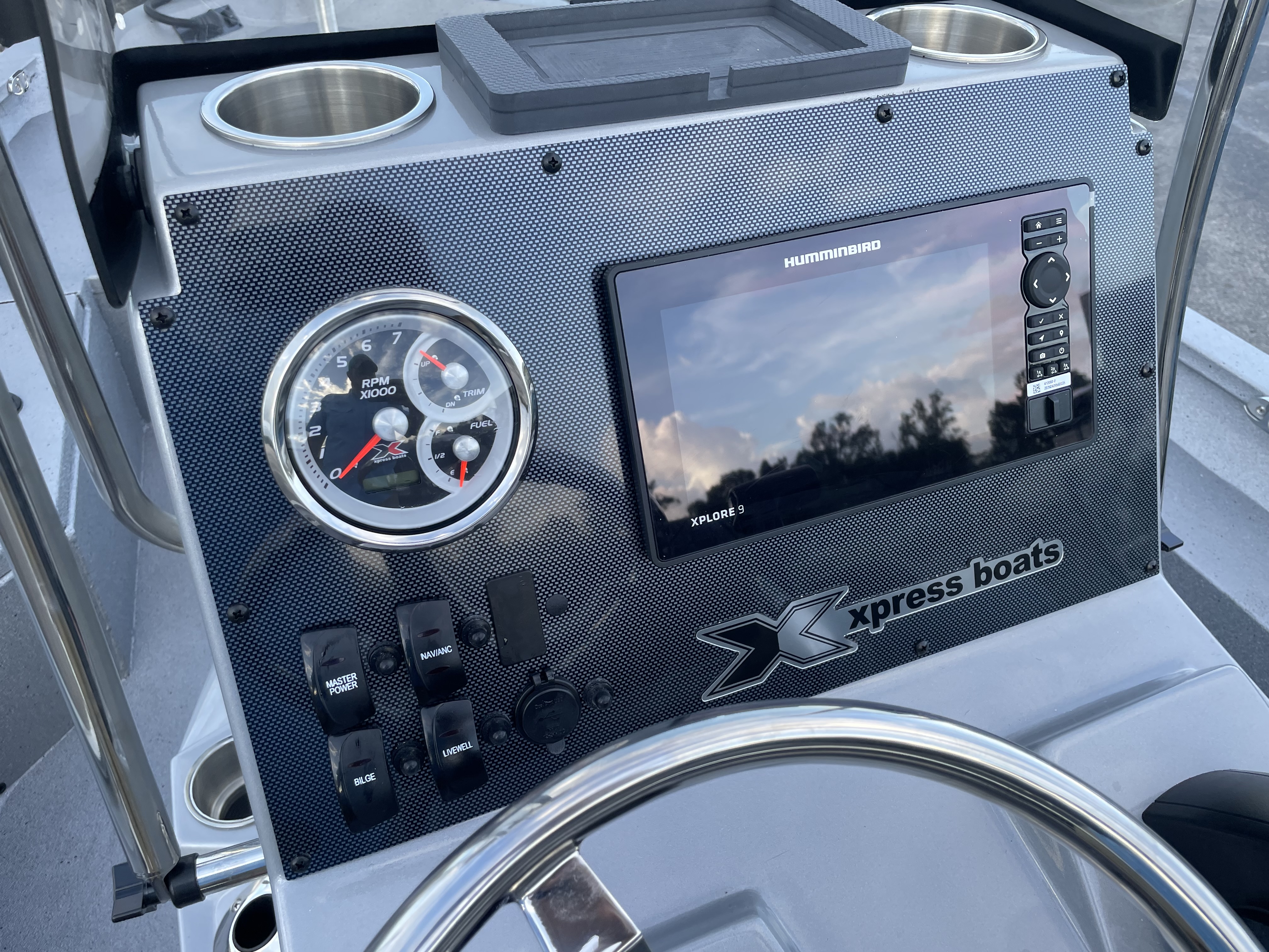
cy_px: 476
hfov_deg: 67.3
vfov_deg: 53.1
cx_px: 634
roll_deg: -1.2
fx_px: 953
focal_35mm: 26
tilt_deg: -39.7
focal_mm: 4.2
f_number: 1.6
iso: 32
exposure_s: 1/360
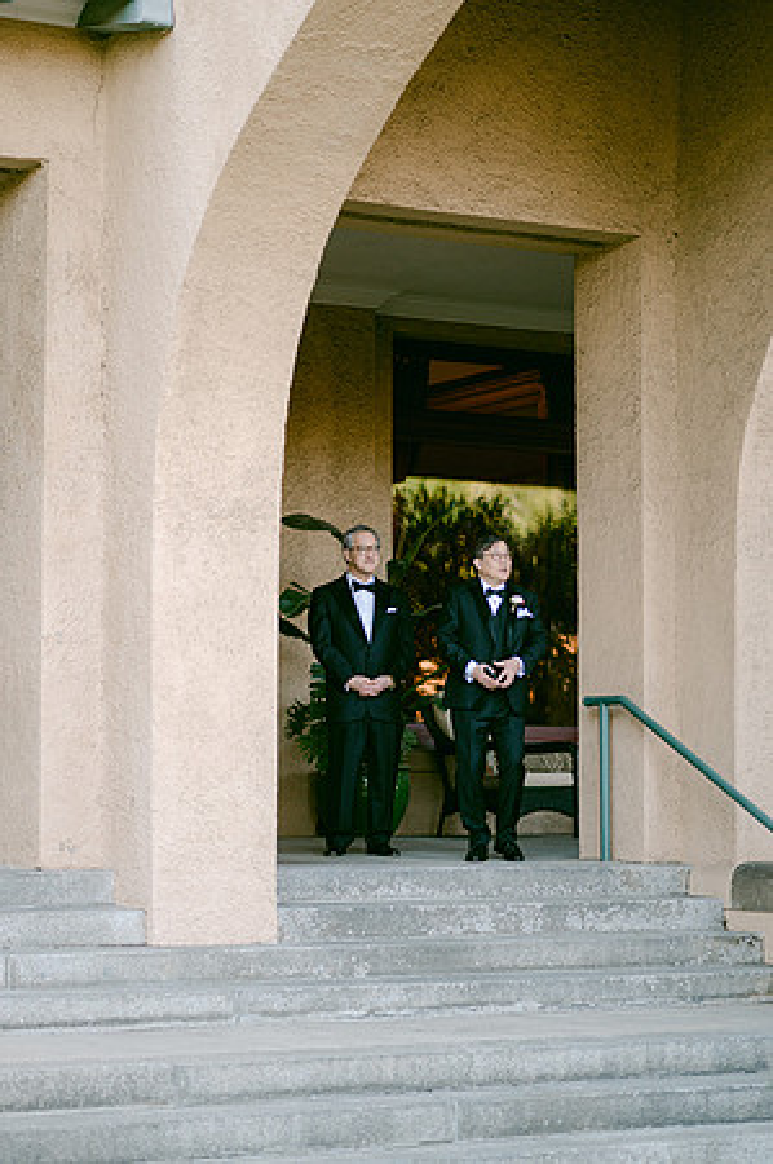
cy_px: 582
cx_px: 386
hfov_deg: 16.0
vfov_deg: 23.9
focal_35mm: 85
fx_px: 2744
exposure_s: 1/800
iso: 1000
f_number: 2
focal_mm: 85
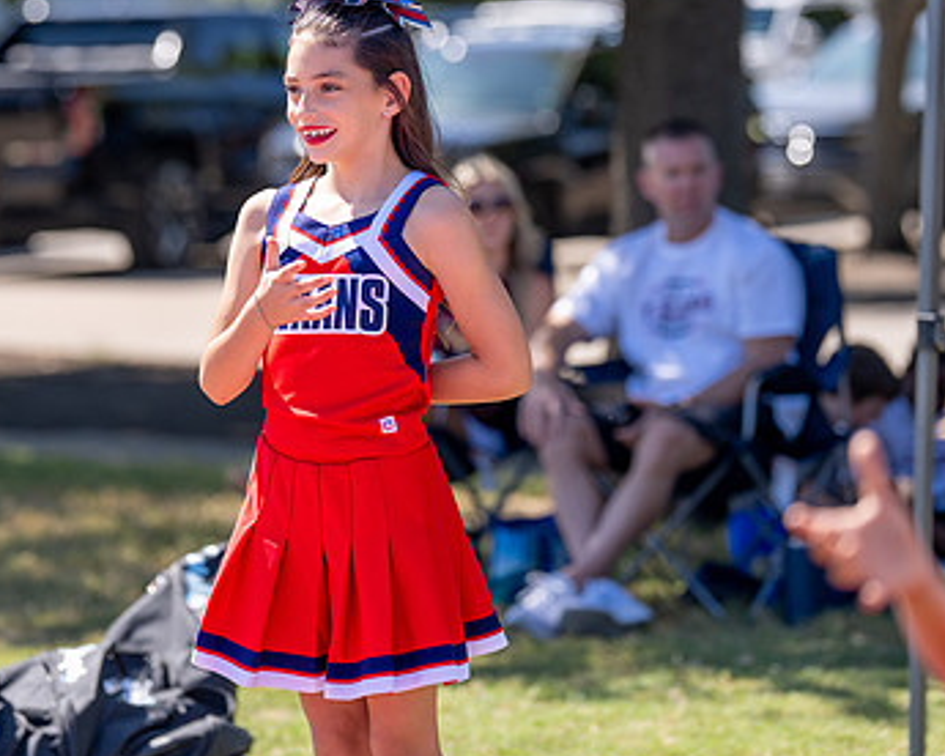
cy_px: 210
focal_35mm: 229
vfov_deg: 6.8
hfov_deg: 8.4
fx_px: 6405
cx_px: 264
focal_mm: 125
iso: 100
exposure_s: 1/1250
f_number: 2.8
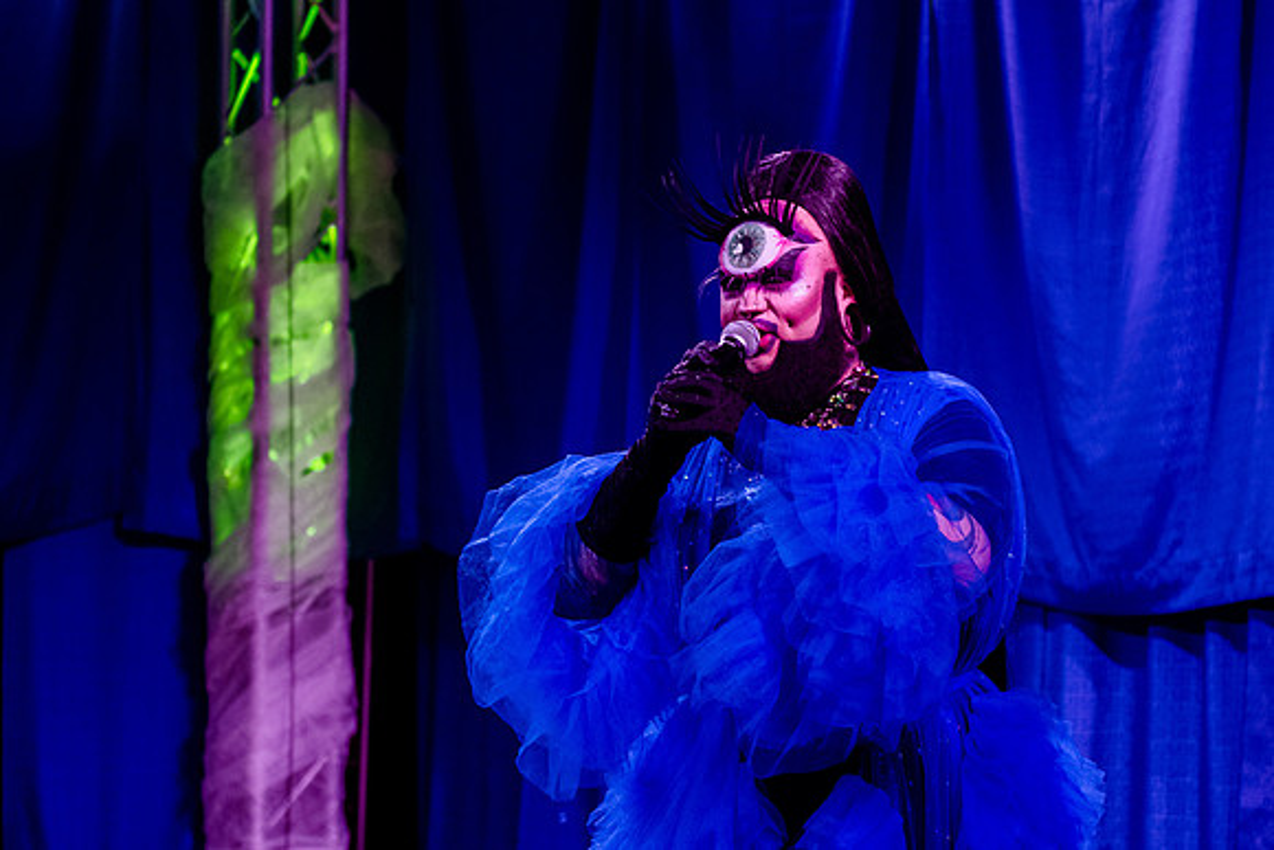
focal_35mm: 112
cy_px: 388
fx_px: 3957
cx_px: 635
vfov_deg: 12.3
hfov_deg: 18.3
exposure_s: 1/160
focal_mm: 70
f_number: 2.8
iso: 2500
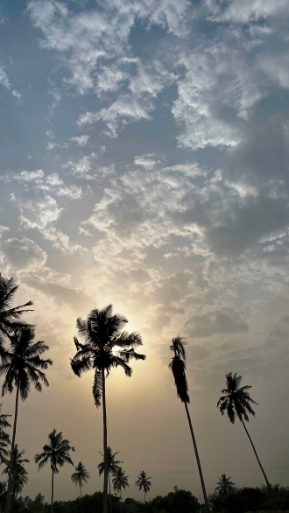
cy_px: 251
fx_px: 395
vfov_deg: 66.0
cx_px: 105
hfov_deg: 39.9
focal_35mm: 29
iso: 32
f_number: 1.8
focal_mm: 4.25
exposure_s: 1/7692
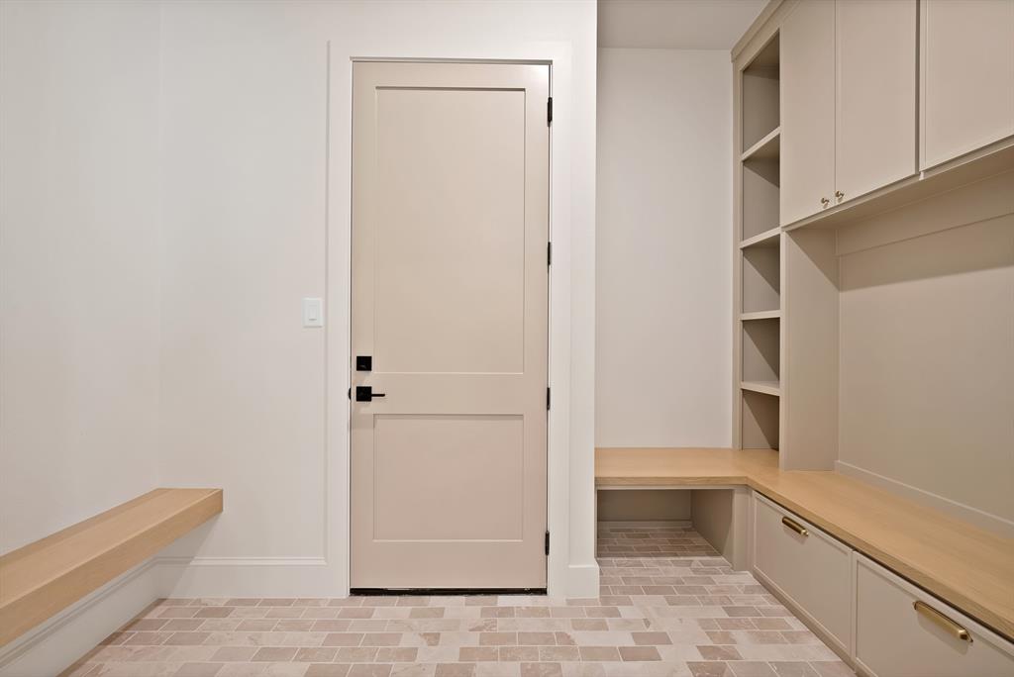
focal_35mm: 14
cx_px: 507
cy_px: 338
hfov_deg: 104.2
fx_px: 395
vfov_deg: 81.3
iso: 640
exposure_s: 1/1.25
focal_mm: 14
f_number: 9
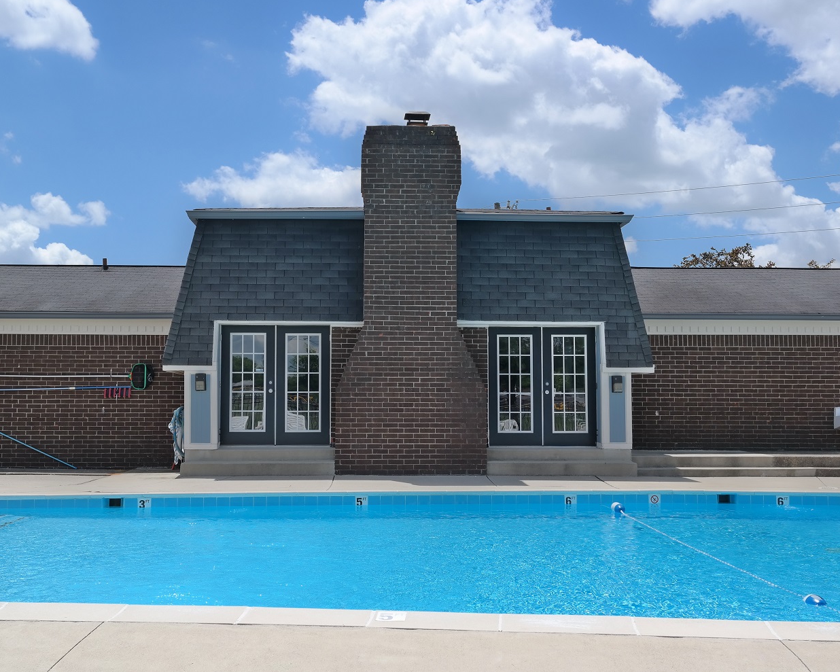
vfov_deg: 36.5
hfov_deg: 44.8
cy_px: 336
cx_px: 396
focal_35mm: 41
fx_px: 1019
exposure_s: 1/320
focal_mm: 24
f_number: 6.3
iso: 100
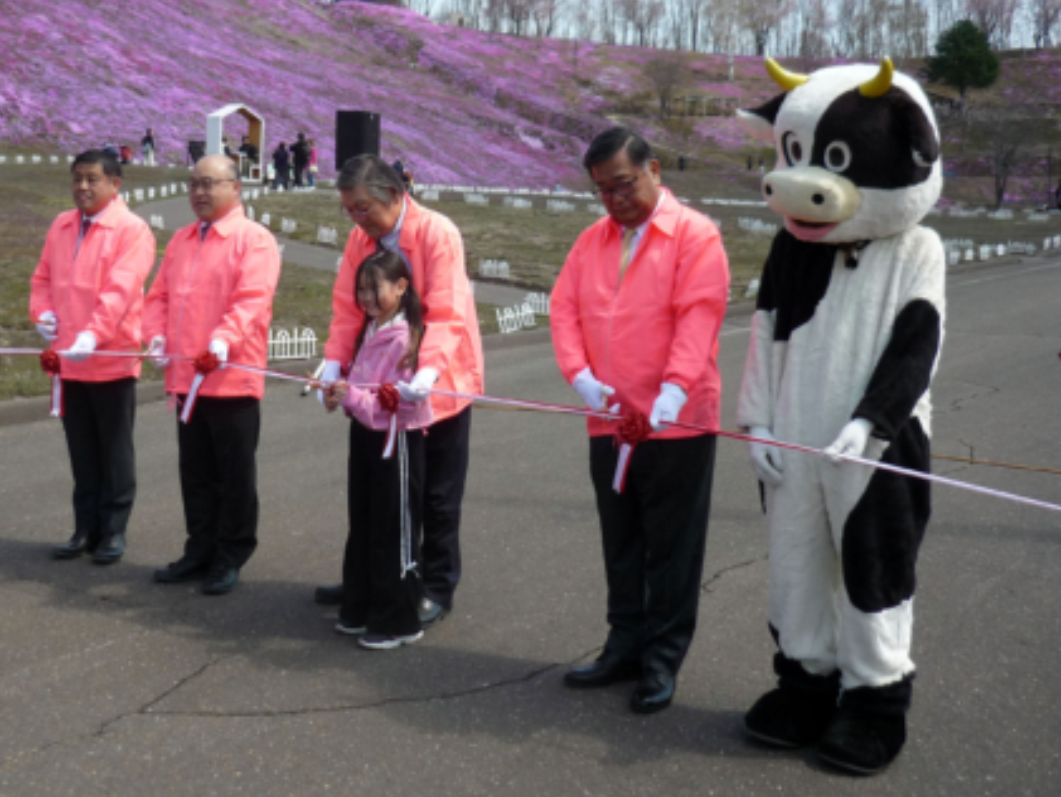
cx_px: 353
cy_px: 260
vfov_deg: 30.6
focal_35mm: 47
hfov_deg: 39.9
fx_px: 1441
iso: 100
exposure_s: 1/800
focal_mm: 5.5
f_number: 2.8
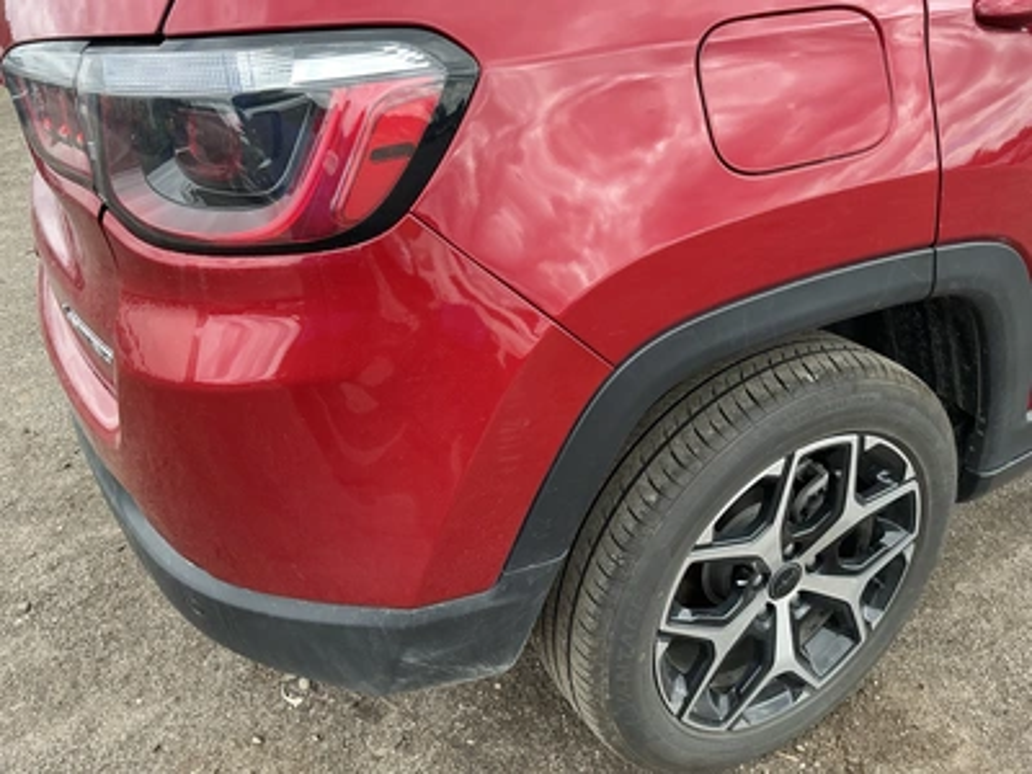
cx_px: 516
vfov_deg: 49.7
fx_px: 835
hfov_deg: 63.4
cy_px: 387
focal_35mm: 28
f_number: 1.8
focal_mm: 3
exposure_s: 1/178
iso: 20
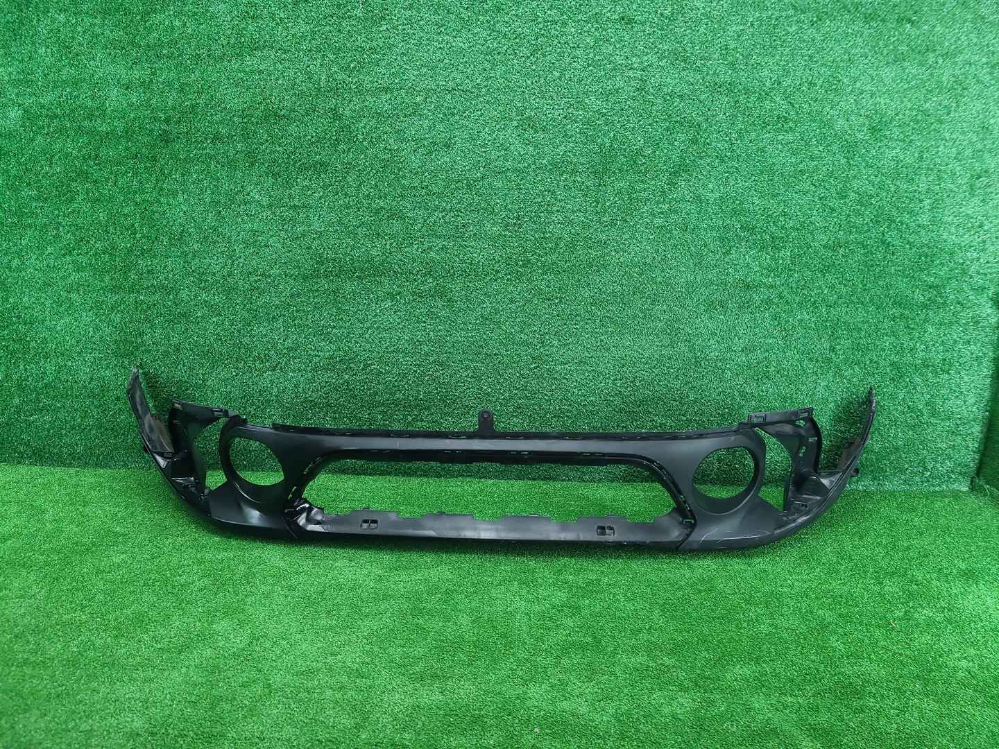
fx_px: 750
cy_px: 374
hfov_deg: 67.3
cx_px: 500
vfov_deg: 53.1
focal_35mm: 26
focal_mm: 5.4
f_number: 1.8
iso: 239
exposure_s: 1/50
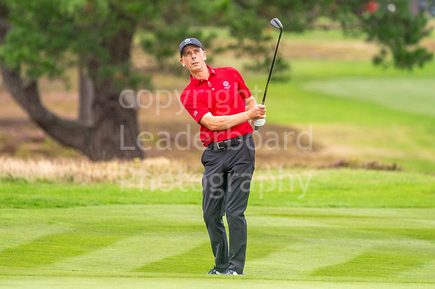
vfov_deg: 3.1
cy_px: 144
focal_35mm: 450
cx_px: 218
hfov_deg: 4.6
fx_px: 5434
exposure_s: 1/1250
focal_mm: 300
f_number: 4.5
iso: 400
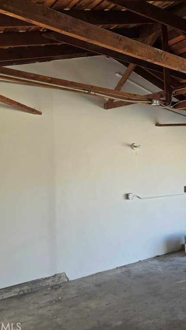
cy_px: 165
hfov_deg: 32.6
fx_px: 298
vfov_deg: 58.0
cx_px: 173
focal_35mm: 34
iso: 50
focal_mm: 5.4
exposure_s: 1/180
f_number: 1.8
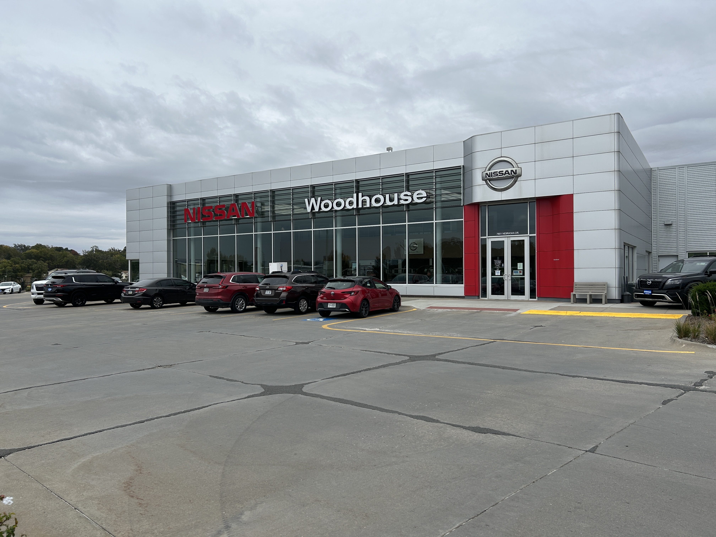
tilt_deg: +0.6
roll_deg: +0.4
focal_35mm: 26
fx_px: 538
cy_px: 268
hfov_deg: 67.3
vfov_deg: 53.1
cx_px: 358
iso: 50
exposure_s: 1/2252
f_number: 1.5
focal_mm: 5.7
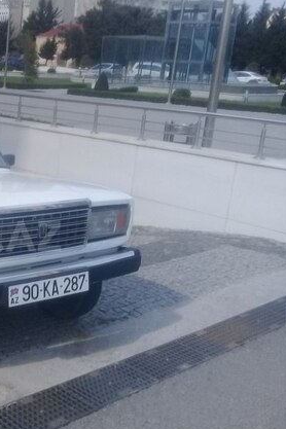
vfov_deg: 38.8
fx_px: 608
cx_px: -44
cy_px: 236
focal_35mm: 51
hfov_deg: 24.4
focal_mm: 3.3
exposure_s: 1/1495
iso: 50
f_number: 2.2
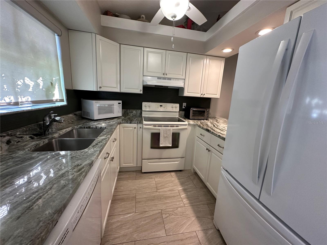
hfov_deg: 102.1
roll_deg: -2.9
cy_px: 122
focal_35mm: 14
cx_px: 164
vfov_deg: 85.7
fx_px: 132
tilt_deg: -11.0
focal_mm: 2.22
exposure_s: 1/120
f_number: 2.2
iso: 250
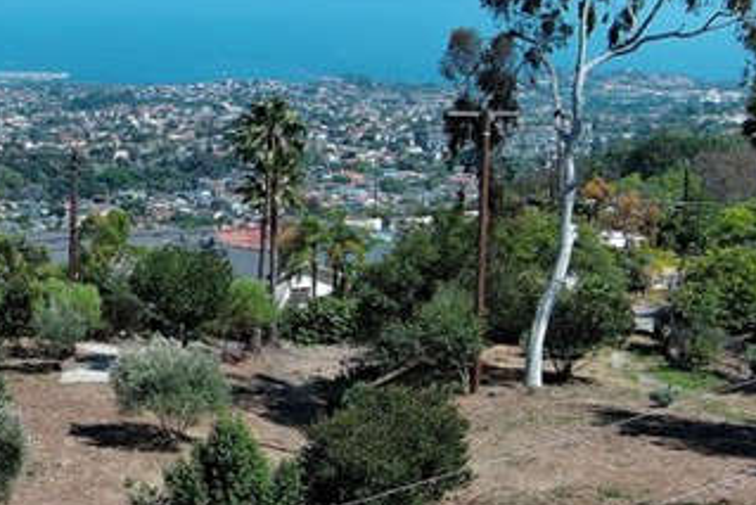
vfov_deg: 14.7
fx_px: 1954
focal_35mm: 93
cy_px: 191
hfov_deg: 20.2
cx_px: -204
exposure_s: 1/1418
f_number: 2.8
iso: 101
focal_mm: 10.57
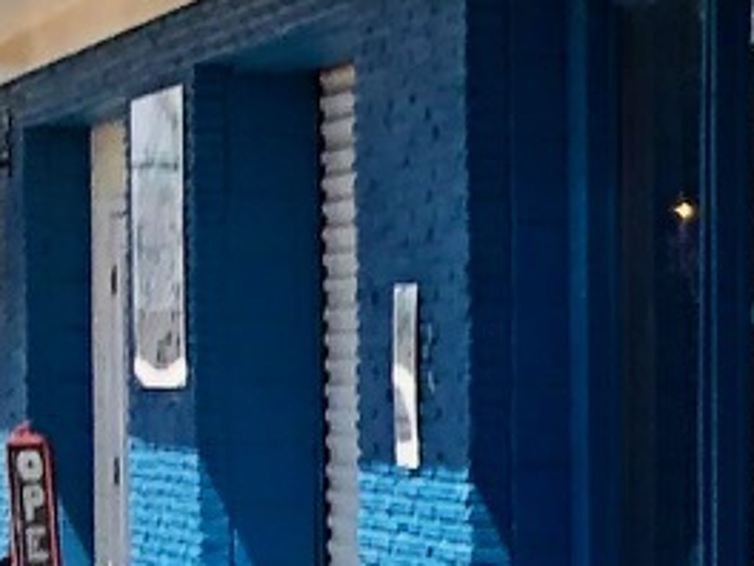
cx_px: 2825
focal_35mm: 214
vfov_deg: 6.9
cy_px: 560
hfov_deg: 7.3
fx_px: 4661
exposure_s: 1/1919
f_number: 1.8
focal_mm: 4
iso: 20
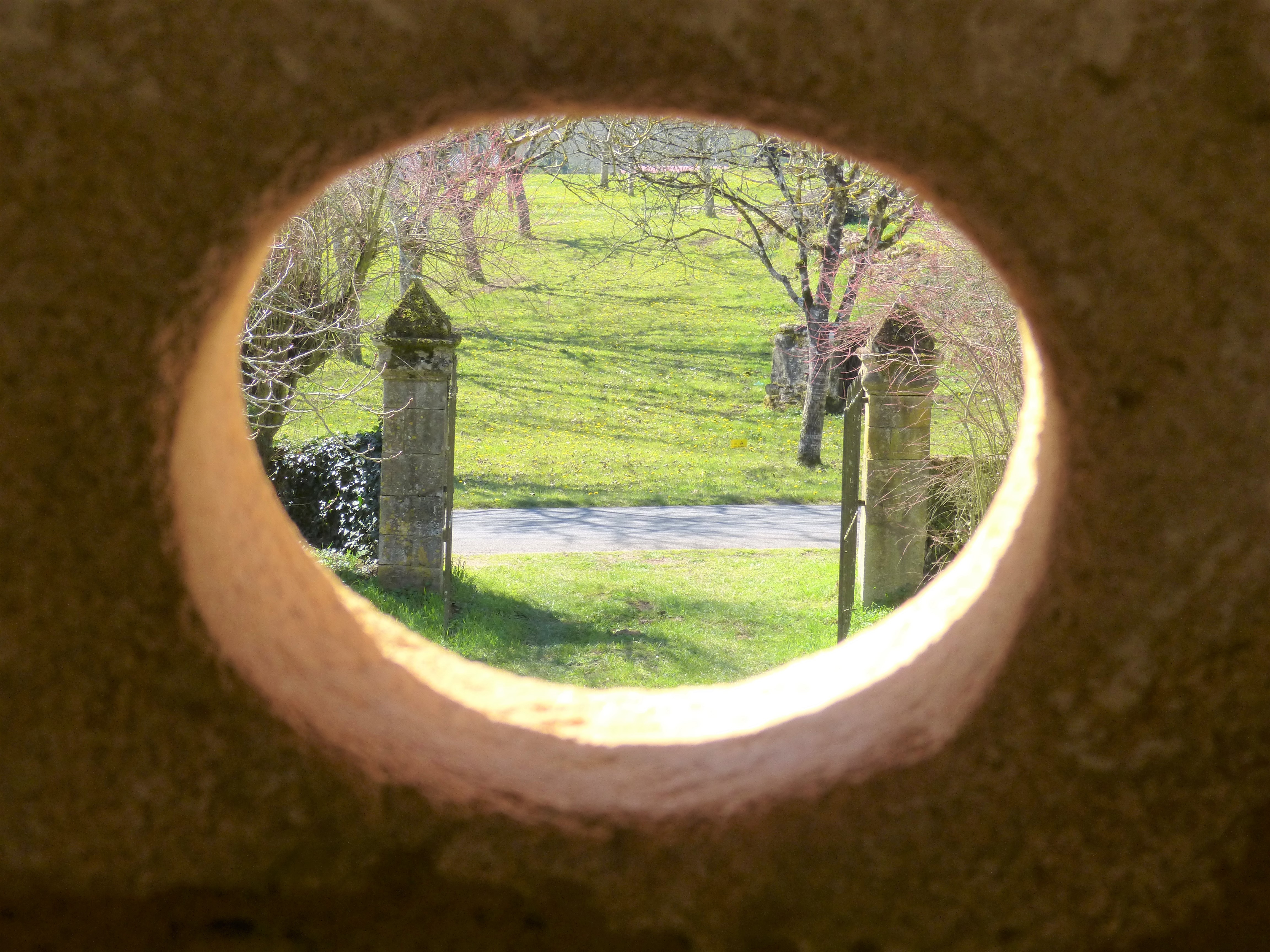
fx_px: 3008
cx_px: 635
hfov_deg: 23.8
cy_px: 476
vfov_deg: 18.0
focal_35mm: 82
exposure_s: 1/250
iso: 160
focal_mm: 13.8
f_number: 4
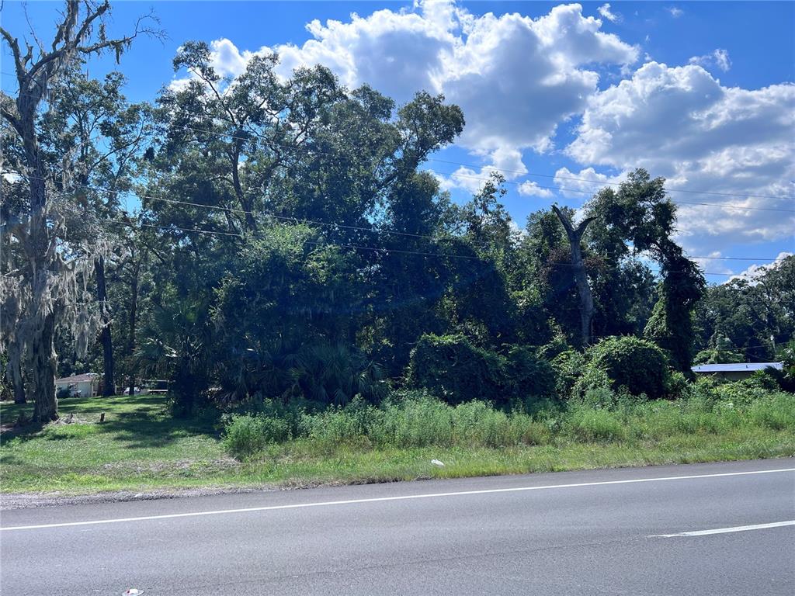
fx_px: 597
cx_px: 398
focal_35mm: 26
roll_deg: +0.9
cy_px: 298
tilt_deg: +7.6
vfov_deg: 53.1
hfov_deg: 67.3
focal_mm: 5.7
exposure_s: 1/4274
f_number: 1.5
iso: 50
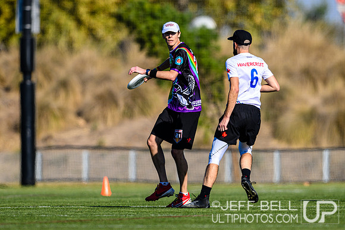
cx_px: 190
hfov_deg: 2.9
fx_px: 6879
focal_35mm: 718
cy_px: 116
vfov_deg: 1.9
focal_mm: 400
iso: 100
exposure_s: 1/2000
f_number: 3.2
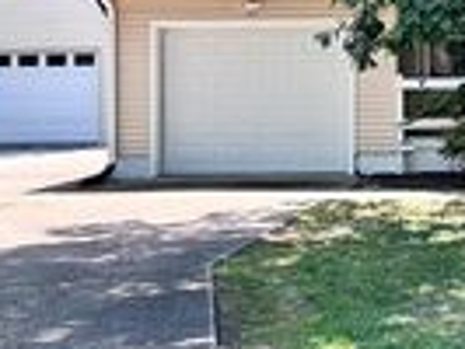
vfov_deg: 16.3
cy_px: 47
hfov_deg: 20.8
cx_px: 500
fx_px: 1210
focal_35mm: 90
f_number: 1.78
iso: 80
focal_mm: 6.86
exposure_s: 1/549
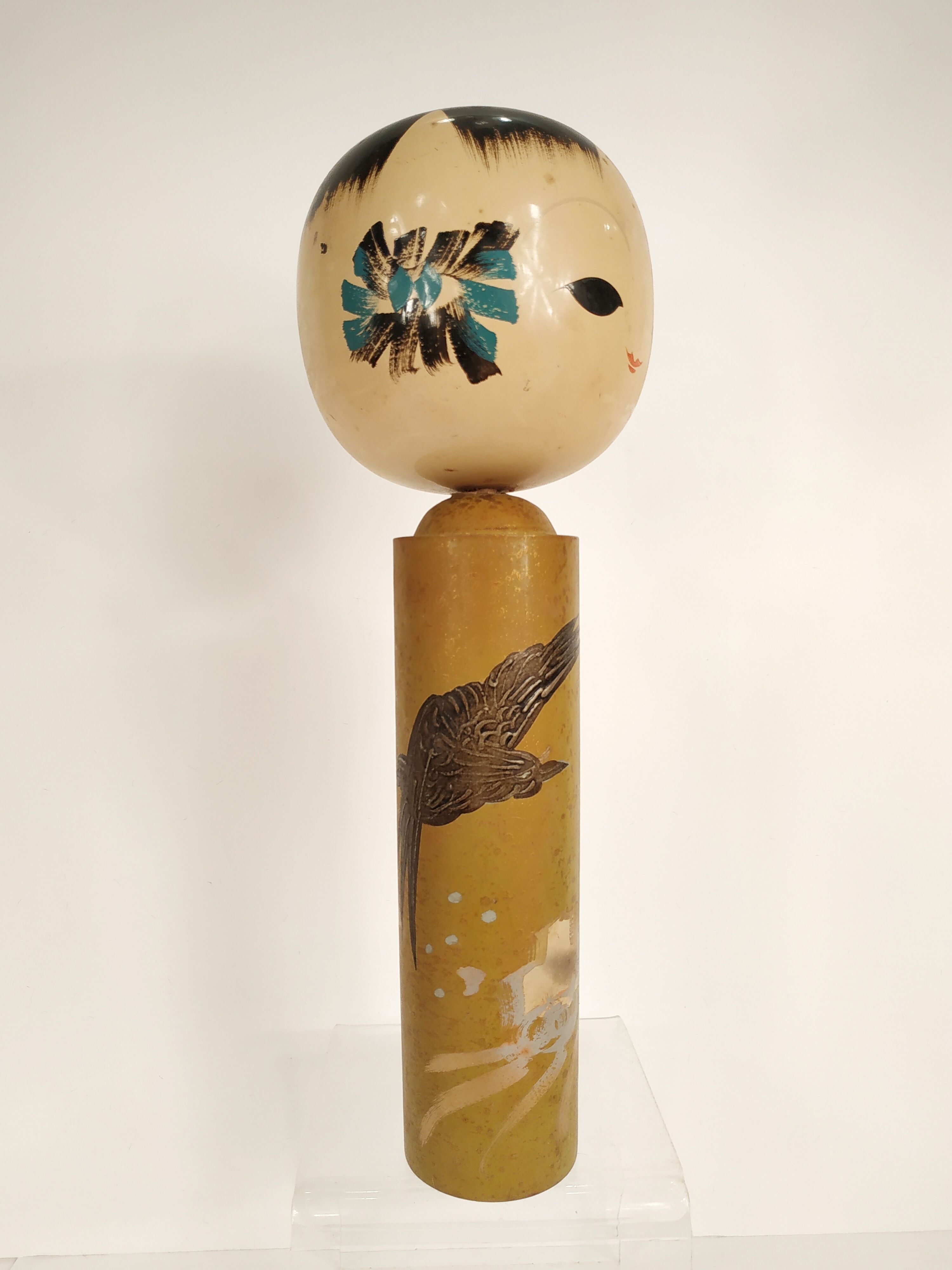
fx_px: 880
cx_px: 476
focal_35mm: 24
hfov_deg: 56.8
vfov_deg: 71.6
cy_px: 635
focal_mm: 3.94
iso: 160
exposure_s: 1/100
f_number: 1.9
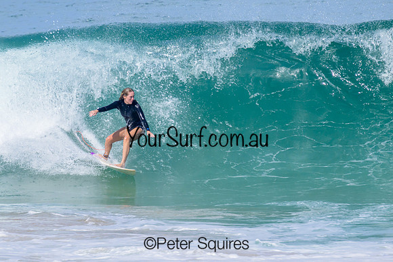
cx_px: 176
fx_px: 11951
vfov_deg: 1.3
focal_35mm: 1095
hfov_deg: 1.9
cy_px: 102
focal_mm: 800
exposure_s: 1/2000
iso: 640
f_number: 11
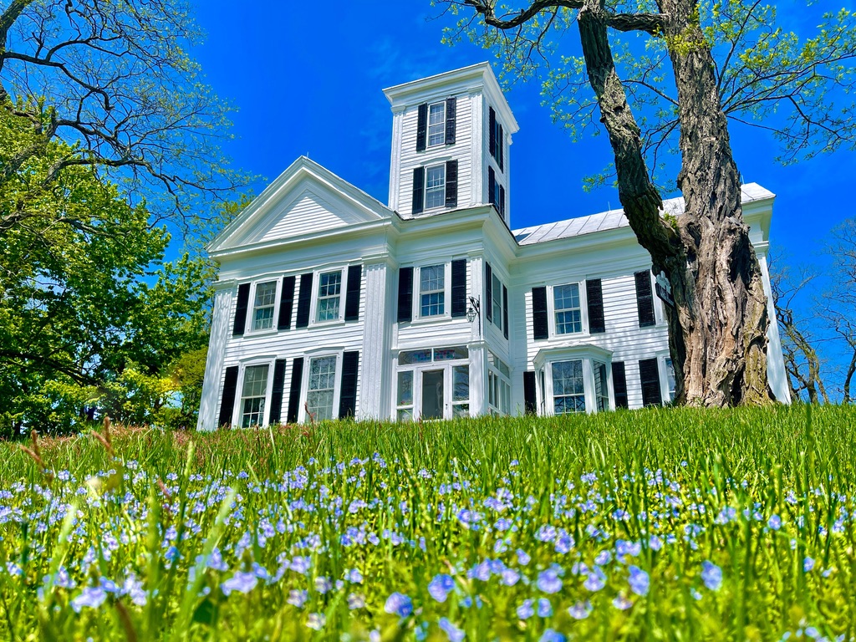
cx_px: 428
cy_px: 321
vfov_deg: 53.1
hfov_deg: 67.3
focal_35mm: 26
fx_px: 643
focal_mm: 5.1
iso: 32
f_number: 1.6
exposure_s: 1/3922
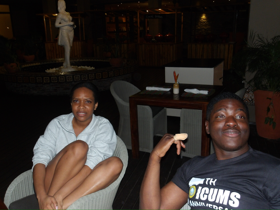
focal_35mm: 34
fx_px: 275
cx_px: 140
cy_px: 105
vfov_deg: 41.8
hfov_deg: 54.0
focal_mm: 6.1
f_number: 3.3
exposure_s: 1/60
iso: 320
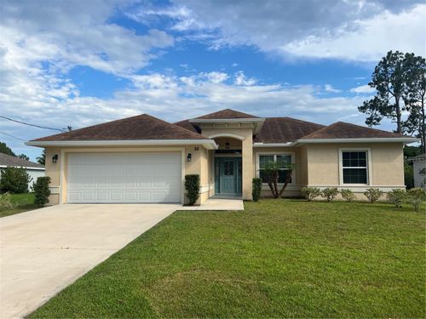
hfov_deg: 67.3
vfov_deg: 53.1
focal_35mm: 26
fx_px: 320
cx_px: 213
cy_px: 160
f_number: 1.5
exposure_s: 1/3165
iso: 50
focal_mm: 5.7
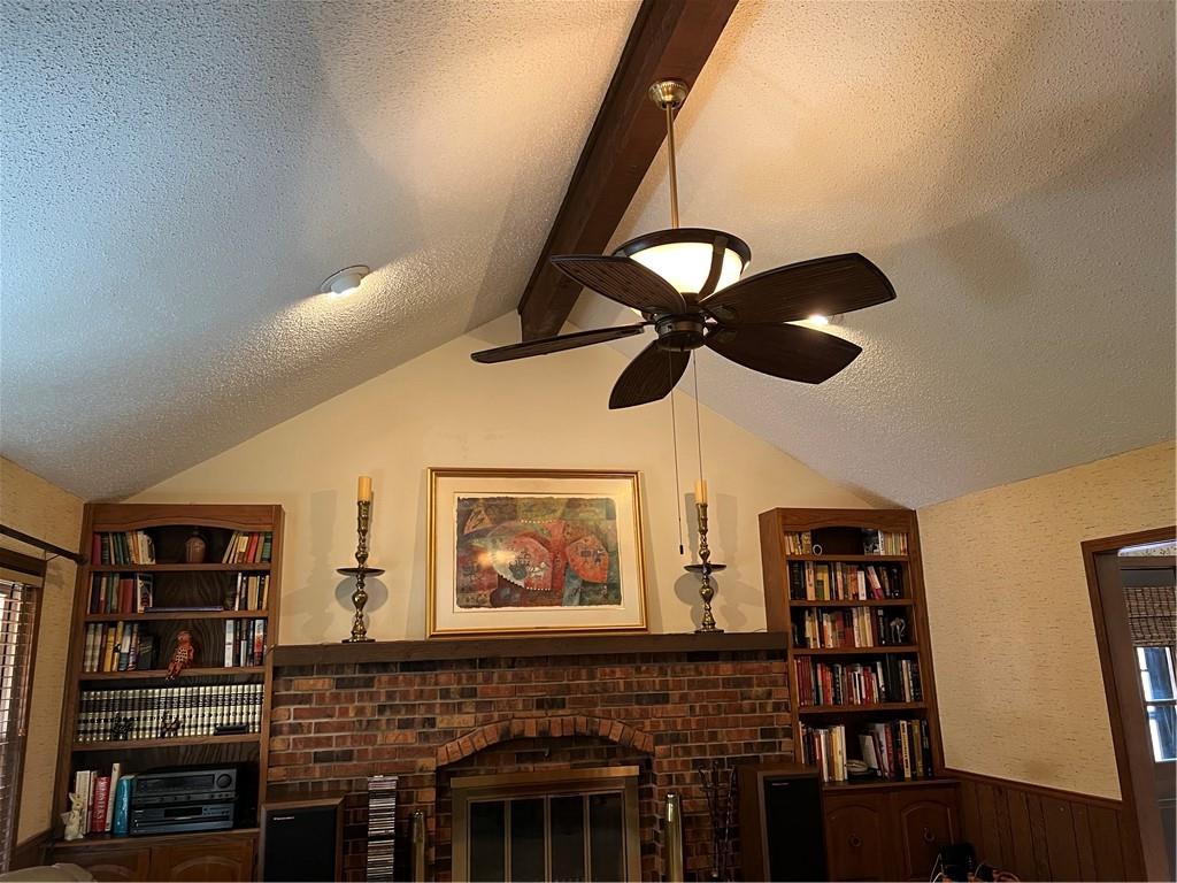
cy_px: 442
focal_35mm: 26
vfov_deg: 53.1
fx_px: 884
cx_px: 588
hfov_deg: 67.3
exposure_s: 1/60
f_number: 1.5
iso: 200
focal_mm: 5.7
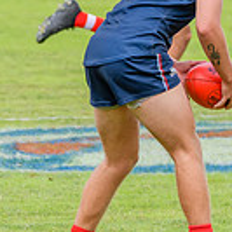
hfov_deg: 1.6
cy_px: 88
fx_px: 8348
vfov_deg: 1.6
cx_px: 191
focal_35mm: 1101
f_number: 7.1
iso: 800
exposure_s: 1/1600
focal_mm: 220
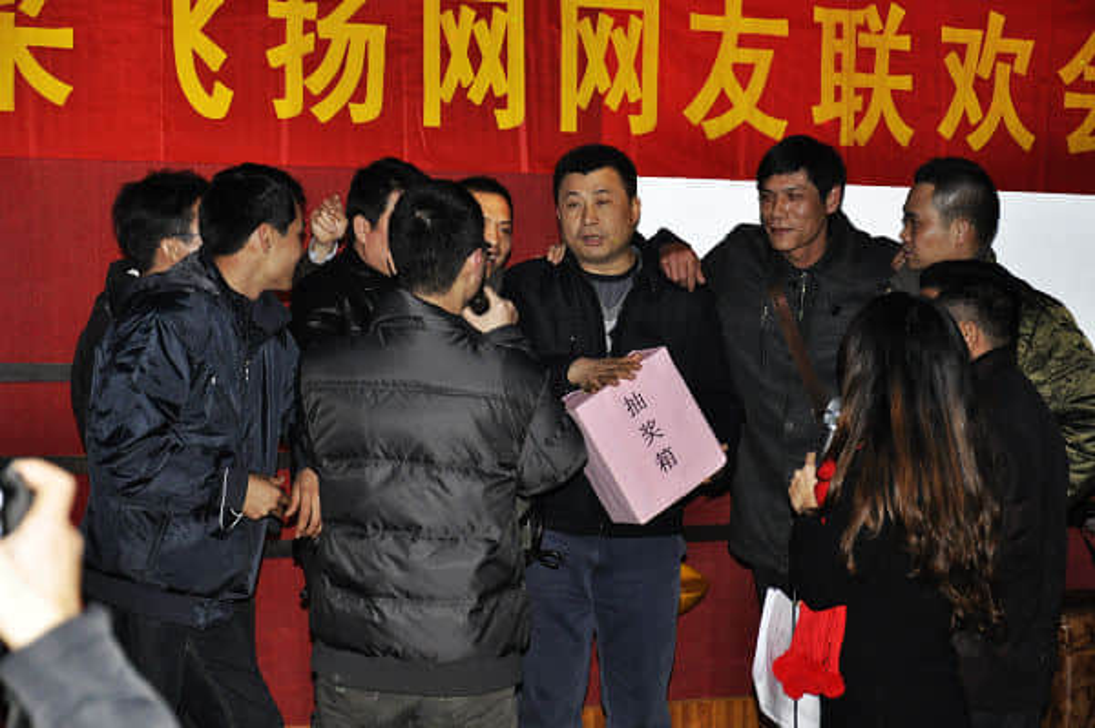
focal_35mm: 87
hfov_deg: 23.4
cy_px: 364
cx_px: 548
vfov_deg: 15.7
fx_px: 2644
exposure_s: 1/60
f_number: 5
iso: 800
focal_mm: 58
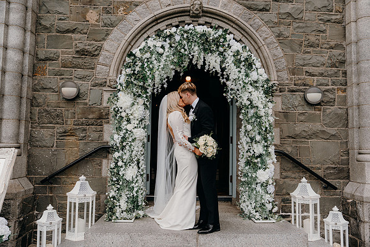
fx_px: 308
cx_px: 185
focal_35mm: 30
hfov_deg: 61.9
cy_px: 124
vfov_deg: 43.6
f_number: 3.5
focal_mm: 30
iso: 125
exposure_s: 1/250
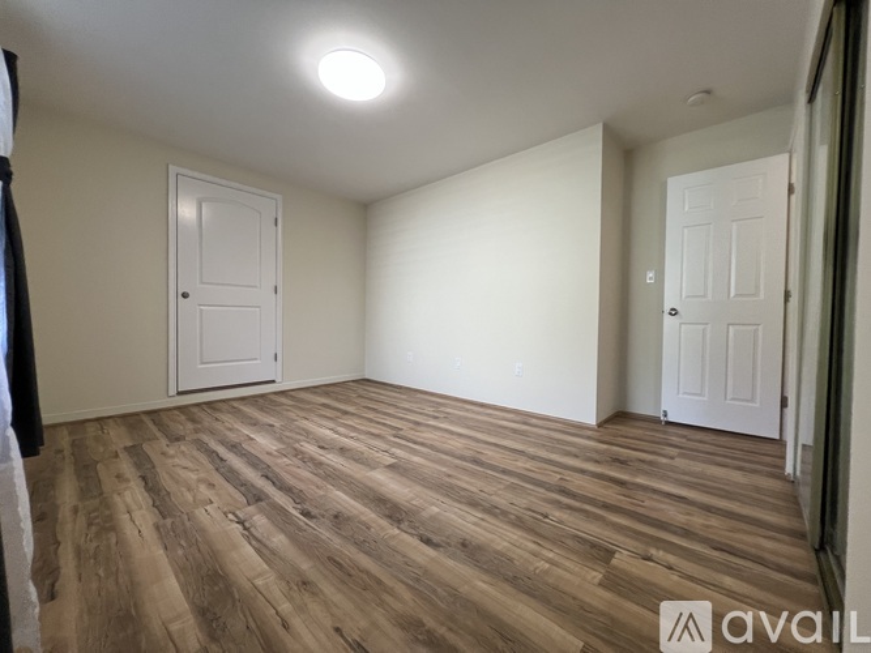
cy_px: 326
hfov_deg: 106.2
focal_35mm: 13
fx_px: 327
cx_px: 436
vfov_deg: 89.9
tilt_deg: -1.3
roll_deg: -0.7
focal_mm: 1.57
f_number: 1.8
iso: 100
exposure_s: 1/120
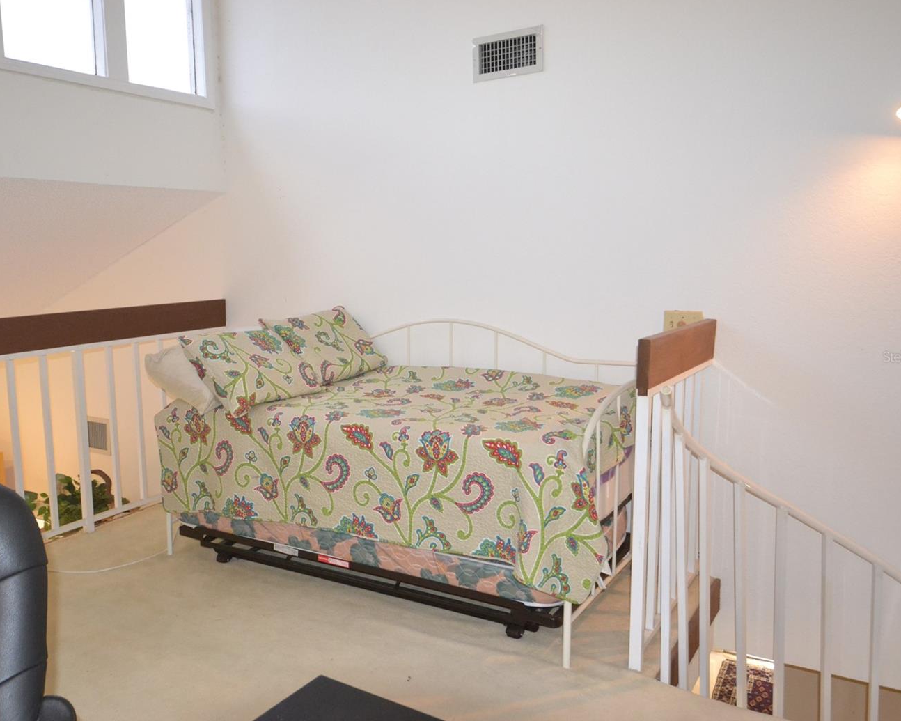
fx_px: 789
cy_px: 357
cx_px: 388
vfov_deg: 49.1
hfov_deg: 59.2
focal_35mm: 30
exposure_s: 1/60
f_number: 4.2
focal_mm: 17
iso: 2000
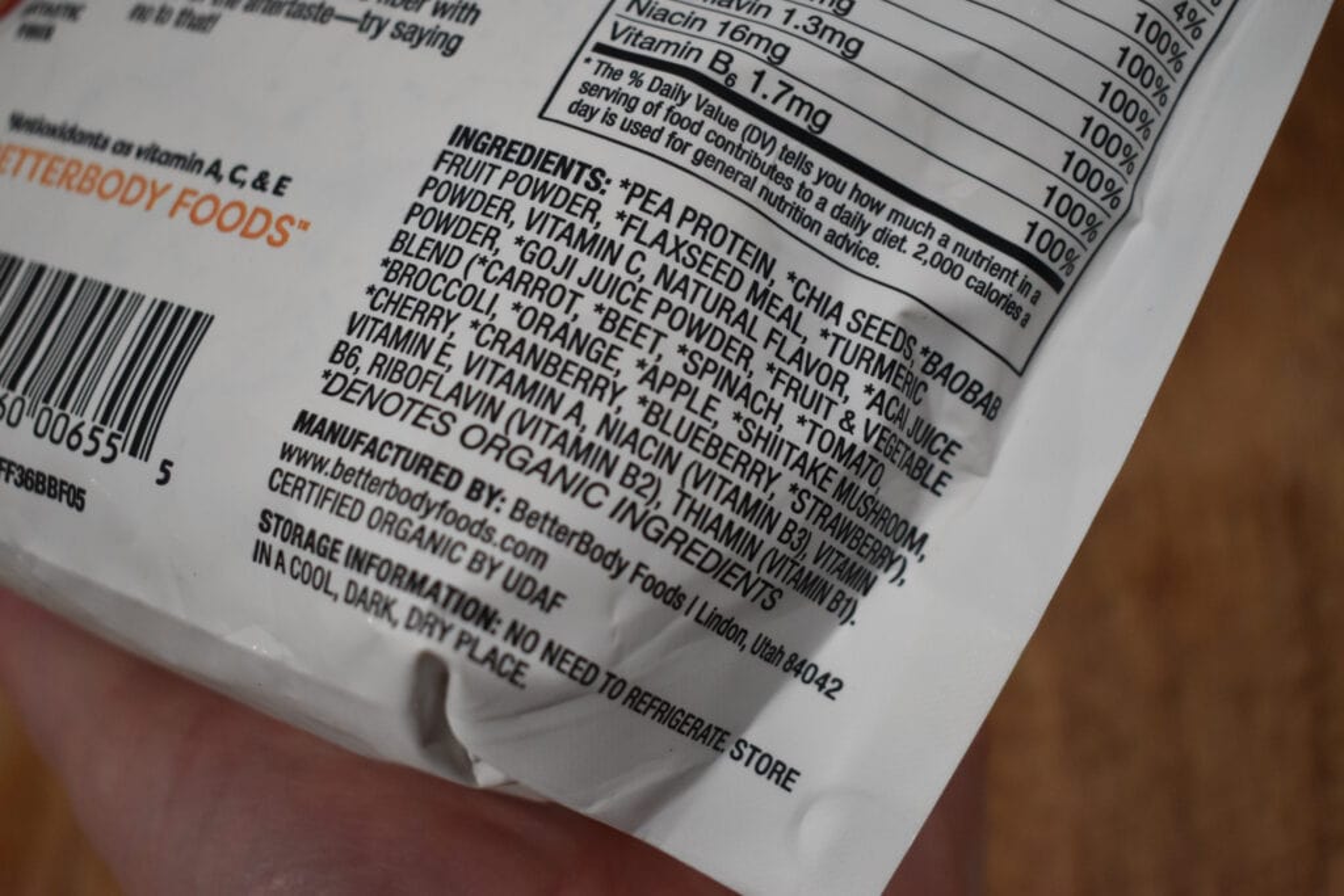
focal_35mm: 51
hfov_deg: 38.9
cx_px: 672
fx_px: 1904
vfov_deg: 26.5
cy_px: 448
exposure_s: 1/125
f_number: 4.5
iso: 1250
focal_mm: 34
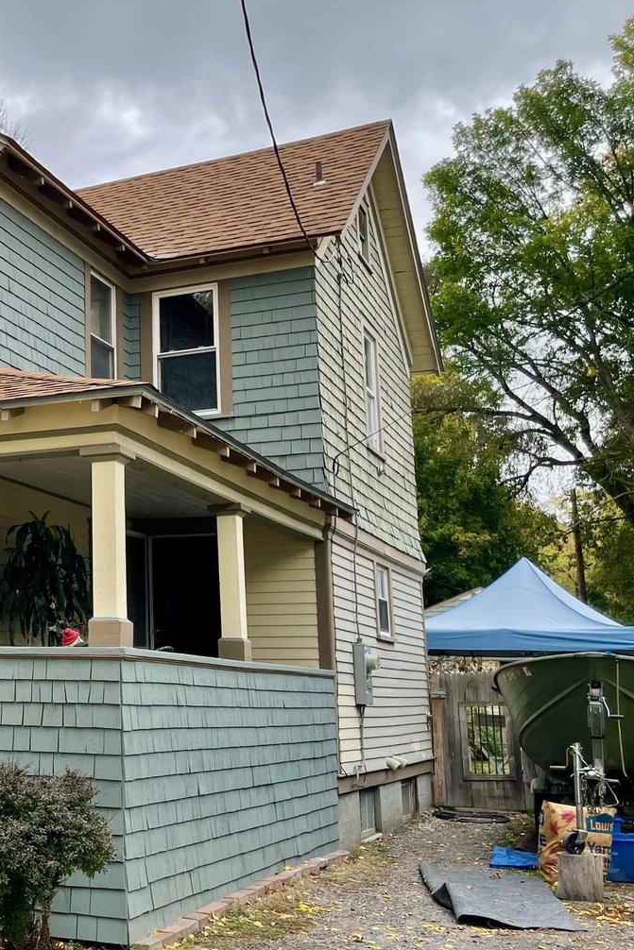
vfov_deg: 45.4
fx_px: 1135
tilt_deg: +10.1
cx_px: -47
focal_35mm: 43
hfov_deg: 28.6
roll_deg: -0.3
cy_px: 466
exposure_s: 1/515
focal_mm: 4.2
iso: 32
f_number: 1.6
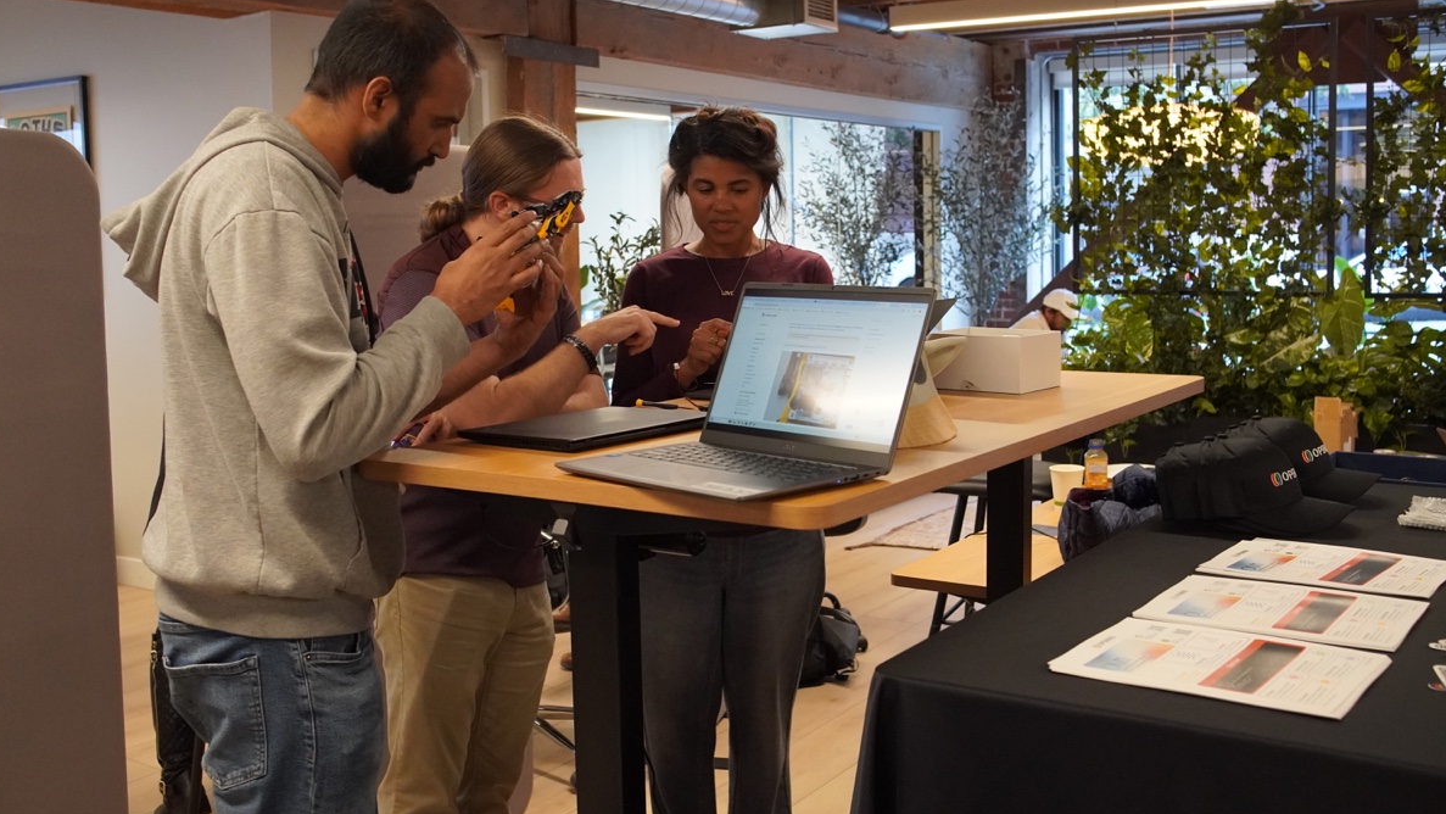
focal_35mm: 37
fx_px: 1401
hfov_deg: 54.6
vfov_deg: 32.3
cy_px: 349
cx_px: 716
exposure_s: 1/160
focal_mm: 23
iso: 3200
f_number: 4
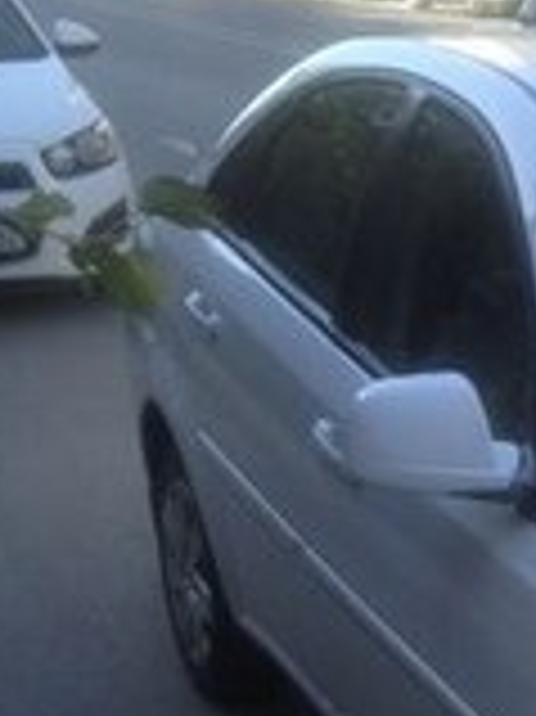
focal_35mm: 109
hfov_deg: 12.8
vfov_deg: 17.3
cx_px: 806
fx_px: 2253
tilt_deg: -27.4
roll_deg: -1.9
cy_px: 847
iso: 50
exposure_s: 1/356
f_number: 2.4
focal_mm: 4.28
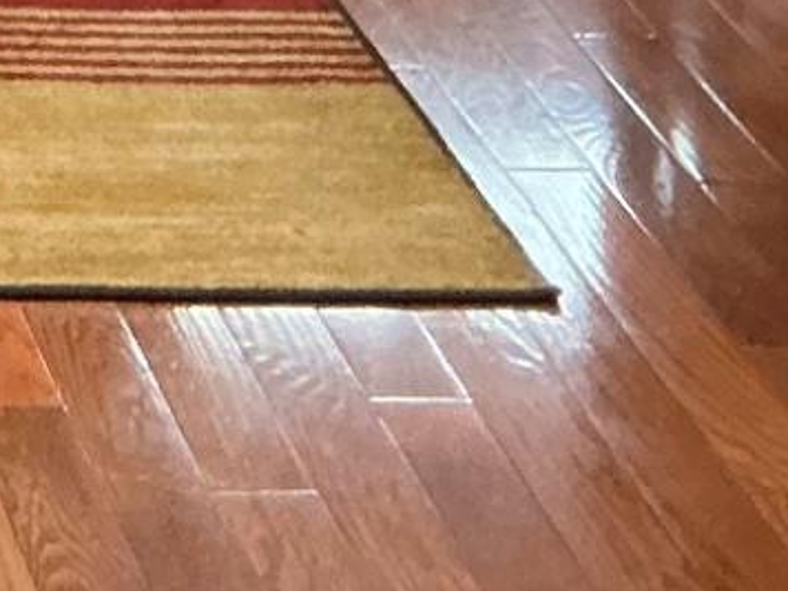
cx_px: -945
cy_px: -1071
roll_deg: +0.9
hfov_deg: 10.8
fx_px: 3665
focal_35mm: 161
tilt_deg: -8.7
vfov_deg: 8.1
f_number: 1.8
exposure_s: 1/60
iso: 250
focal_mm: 3
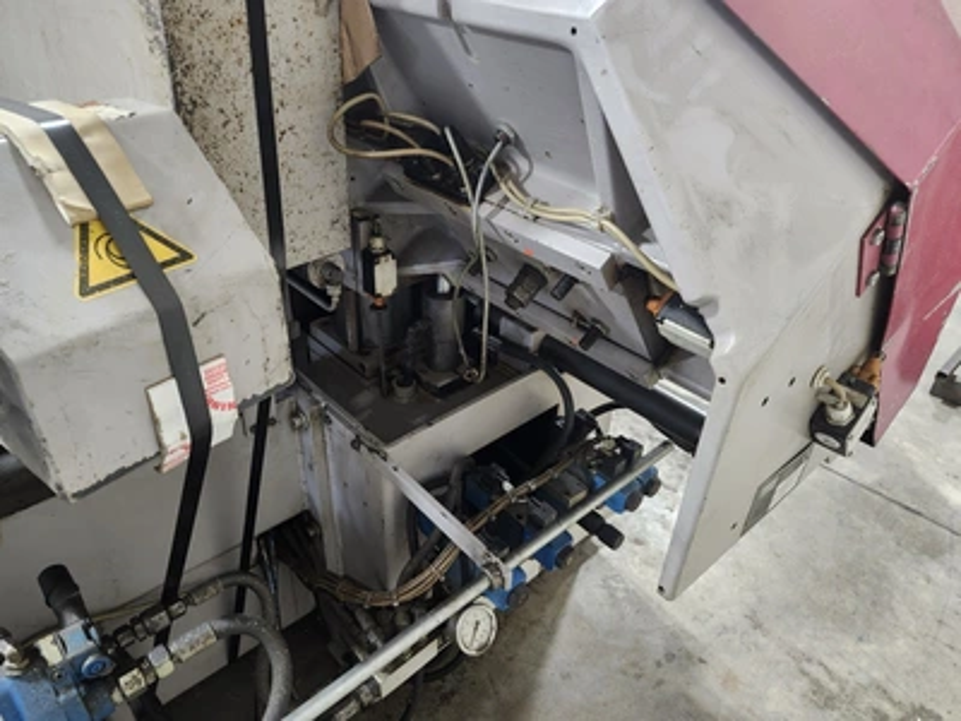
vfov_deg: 58.9
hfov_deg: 73.9
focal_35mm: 23
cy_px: 360
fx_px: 639
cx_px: 480
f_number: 1.8
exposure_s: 1/60
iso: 800
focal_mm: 5.54
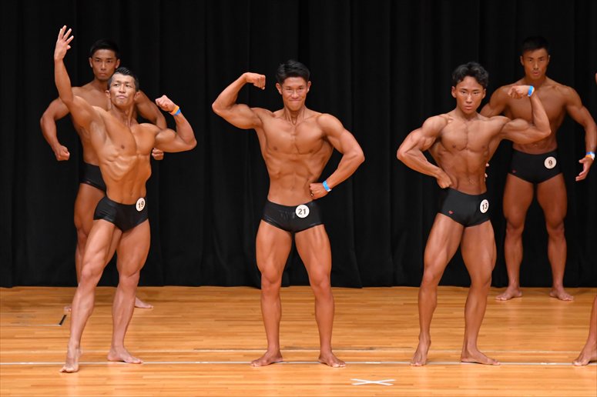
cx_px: 298
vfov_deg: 5.7
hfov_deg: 8.6
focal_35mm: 240
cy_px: 198
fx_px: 3978
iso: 4000
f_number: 5.6
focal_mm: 160
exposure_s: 1/400
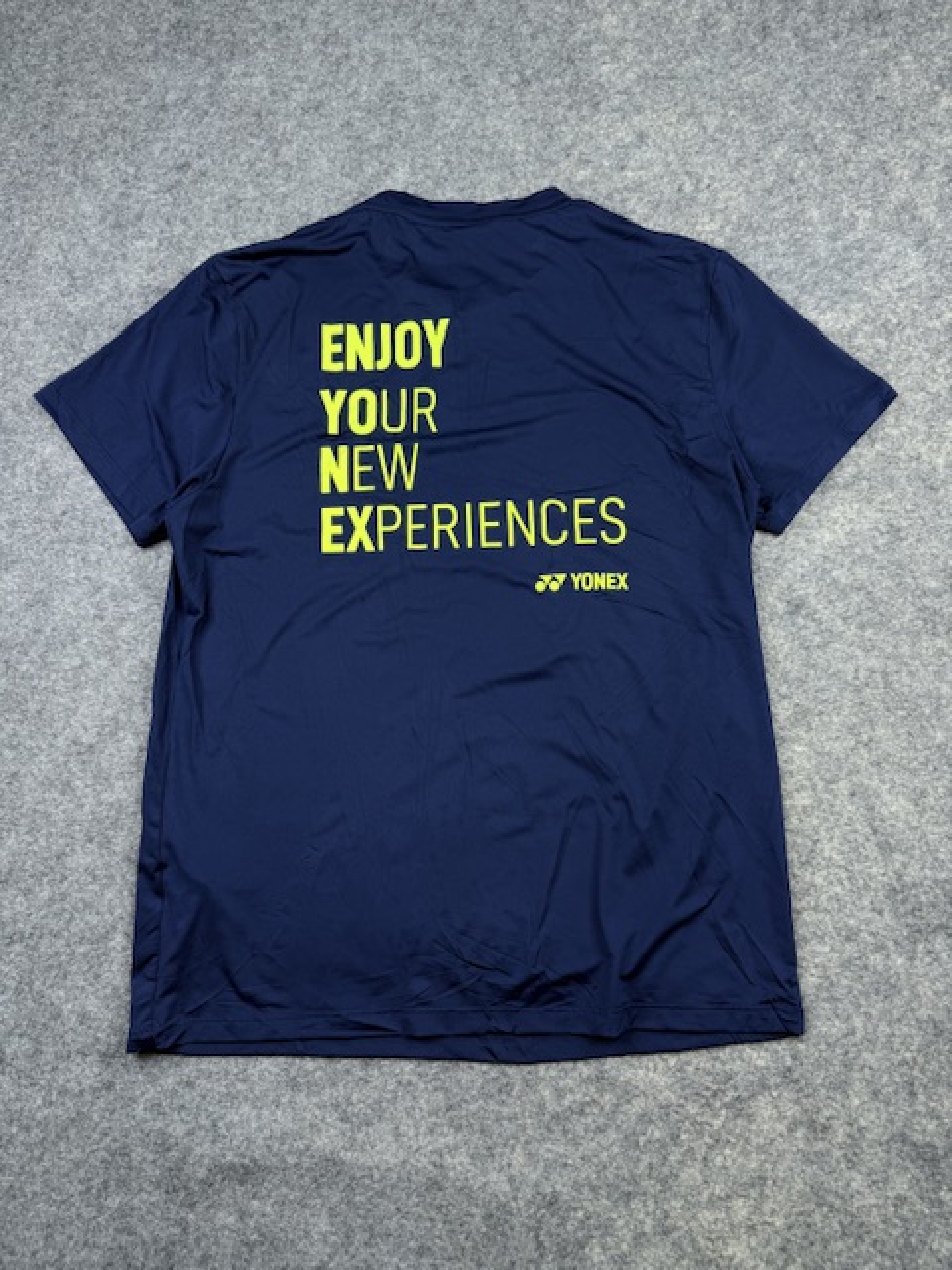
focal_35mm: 24
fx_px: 880
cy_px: 635
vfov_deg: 71.6
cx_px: 476
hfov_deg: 56.8
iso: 50
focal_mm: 6.76
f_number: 1.78
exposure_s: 1/121
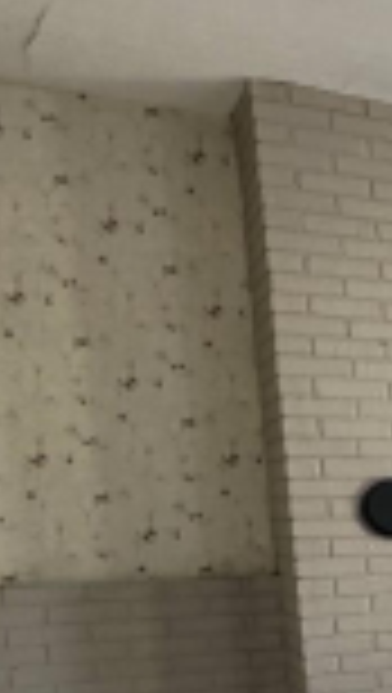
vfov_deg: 30.2
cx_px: 1086
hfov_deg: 12.1
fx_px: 1216
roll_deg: +0.0
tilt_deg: -6.4
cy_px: 650
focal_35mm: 66
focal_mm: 2.22
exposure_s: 1/60
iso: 160
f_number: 2.2
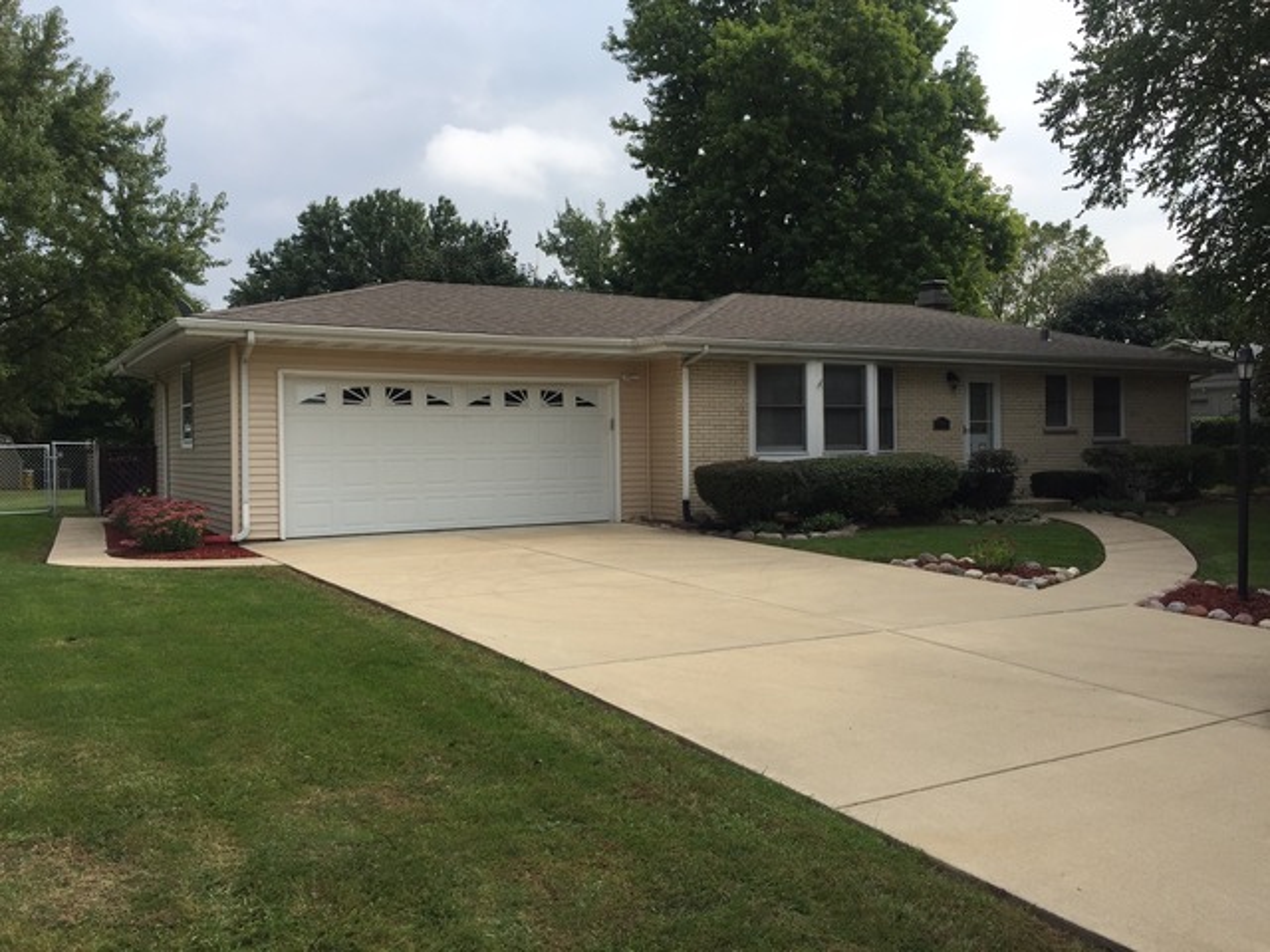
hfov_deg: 61.7
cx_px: 635
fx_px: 1064
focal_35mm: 29
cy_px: 476
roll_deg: -0.6
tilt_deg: -0.7
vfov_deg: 48.2
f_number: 2.2
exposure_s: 1/1980
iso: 32
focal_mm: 4.15
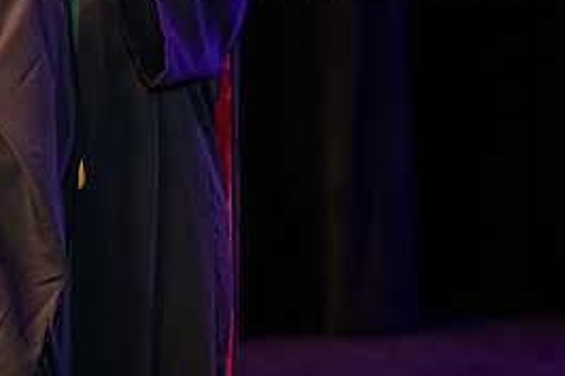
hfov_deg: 9.5
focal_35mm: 214
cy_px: 22
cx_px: -19
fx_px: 3356
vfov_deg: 6.4
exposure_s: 1/200
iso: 3200
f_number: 3.2
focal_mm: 98
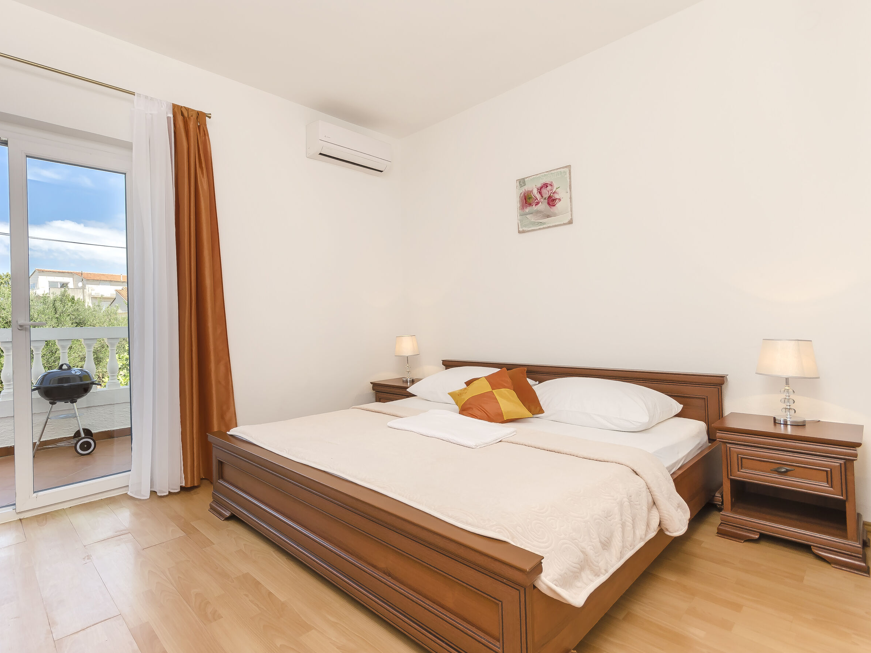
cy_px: 317
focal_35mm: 17
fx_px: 428
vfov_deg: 74.7
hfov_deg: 90.2
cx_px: 360
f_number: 8
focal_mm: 10
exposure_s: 1/80
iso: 100
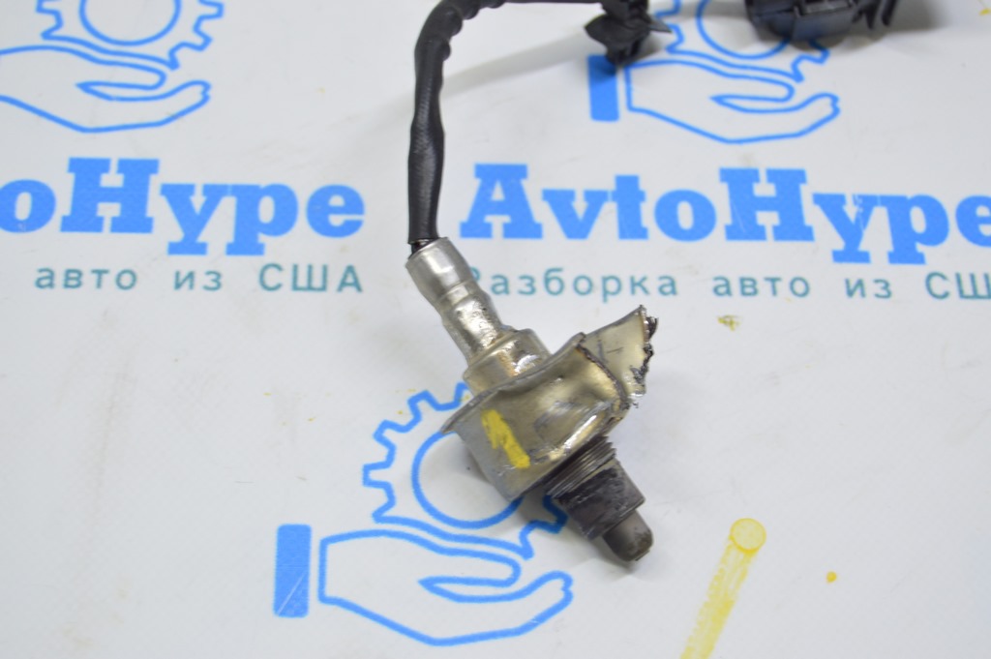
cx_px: 496
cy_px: 330
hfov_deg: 29.9
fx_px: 1857
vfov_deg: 20.1
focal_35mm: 68
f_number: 5.6
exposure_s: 1/20
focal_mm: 45
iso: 400
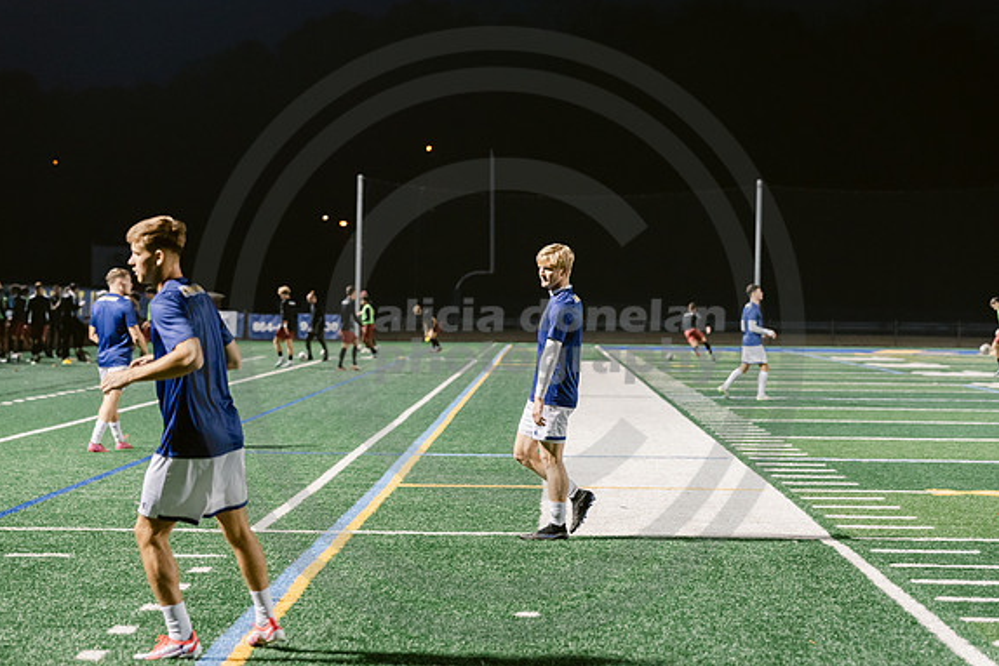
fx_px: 2859
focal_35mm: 103
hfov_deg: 19.8
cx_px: 496
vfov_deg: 13.3
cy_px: 335
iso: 2500
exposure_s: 1/250
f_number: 4
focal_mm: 102
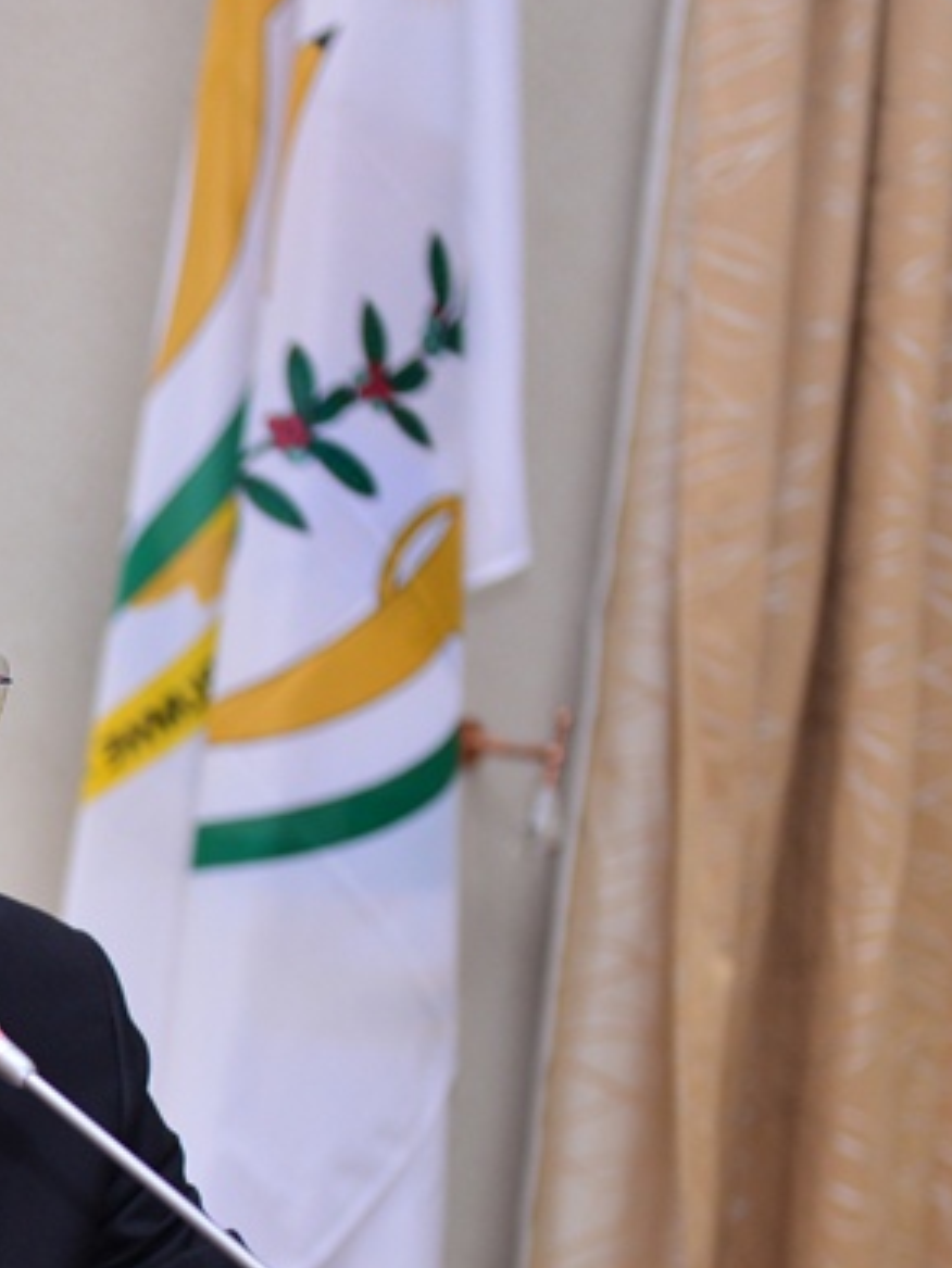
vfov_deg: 11.4
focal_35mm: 173
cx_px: -427
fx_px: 6340
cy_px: 1054
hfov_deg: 8.4
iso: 640
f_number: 2.8
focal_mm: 70
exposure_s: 1/125
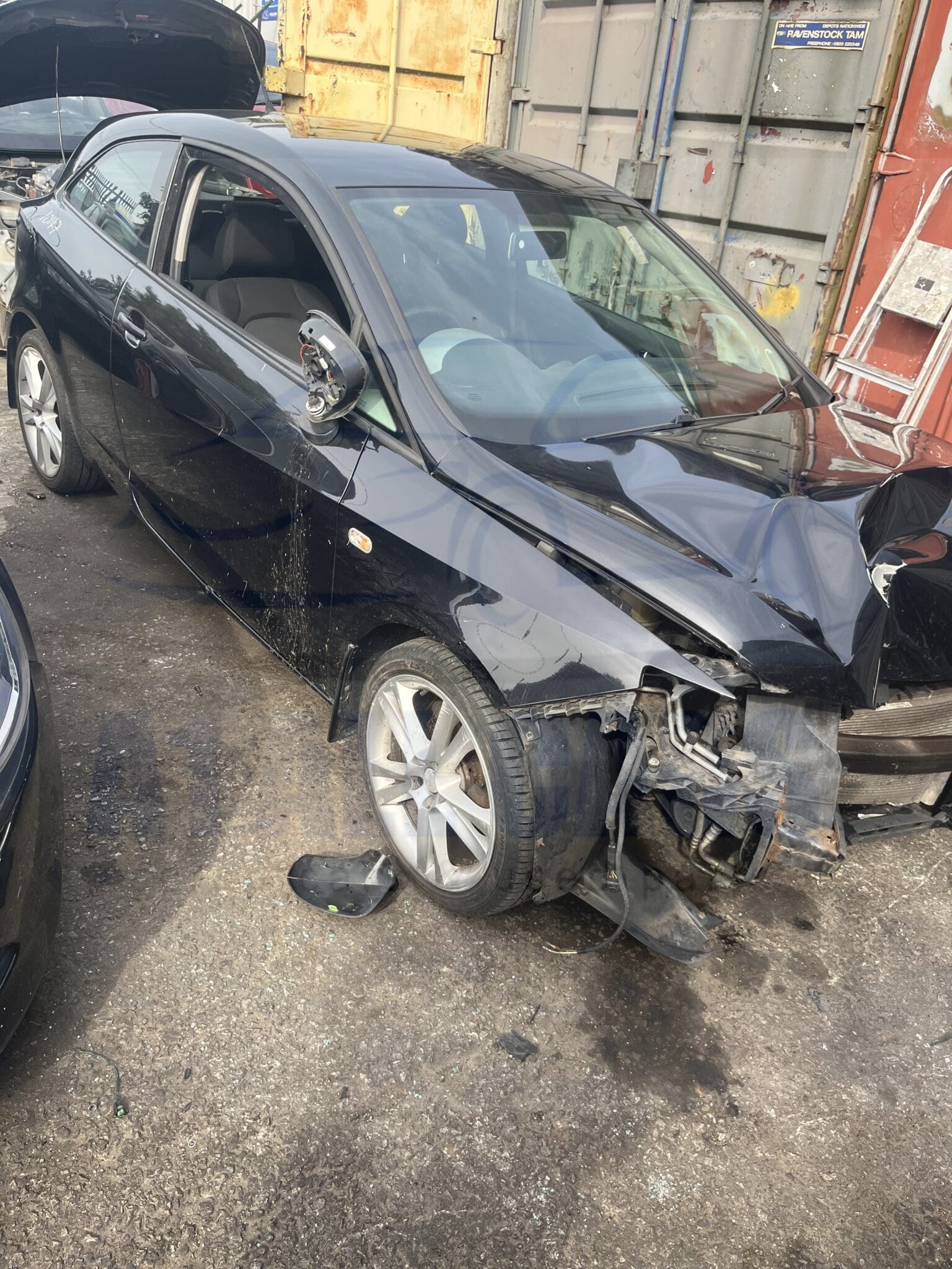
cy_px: 634
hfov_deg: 53.1
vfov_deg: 67.3
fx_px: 953
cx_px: 476
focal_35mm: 26
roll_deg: -8.1
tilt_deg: -25.7
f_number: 1.6
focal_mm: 5.1
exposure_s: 1/580
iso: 50
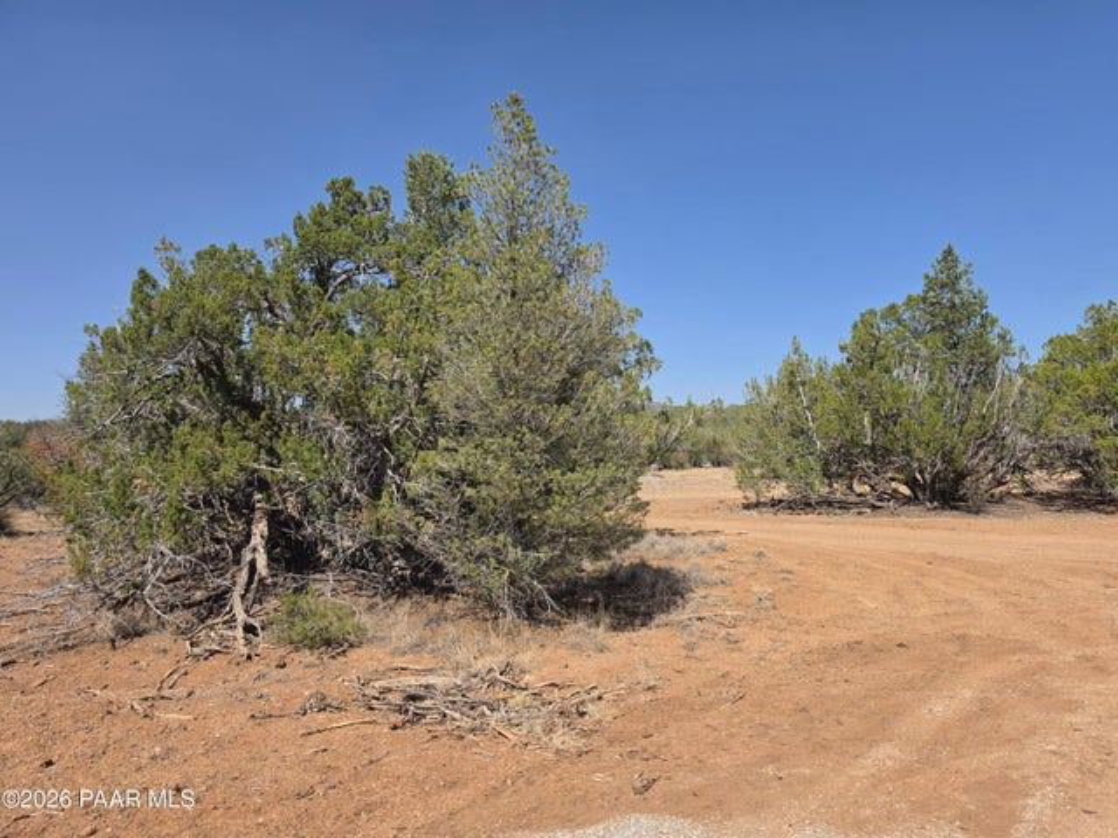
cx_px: 559
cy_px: 419
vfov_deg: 58.9
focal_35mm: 23
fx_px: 743
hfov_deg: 73.9
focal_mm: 6.5
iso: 64
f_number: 1.4
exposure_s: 1/7058
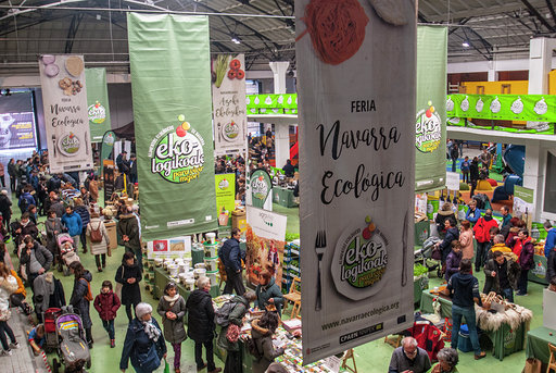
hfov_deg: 57.2
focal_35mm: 33
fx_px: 510
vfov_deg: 40.1
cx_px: 278
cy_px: 186
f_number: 4.5
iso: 400
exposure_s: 1/40
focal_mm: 22
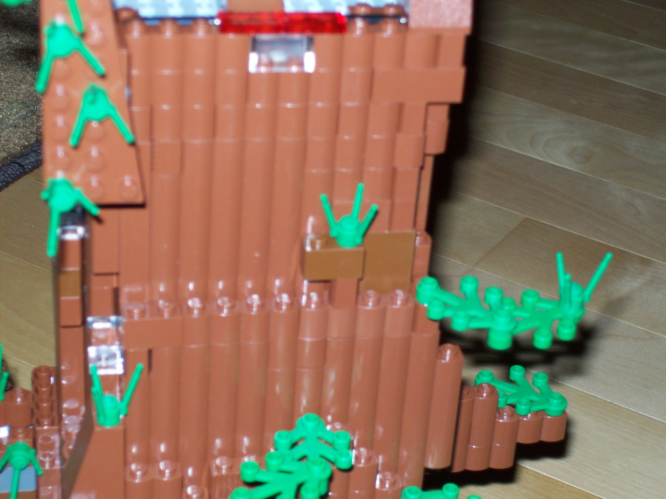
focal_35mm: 87
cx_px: 333
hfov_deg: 22.5
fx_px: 1673
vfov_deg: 17.0
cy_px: 250
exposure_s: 1/112
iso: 80
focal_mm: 14.3
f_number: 4.3
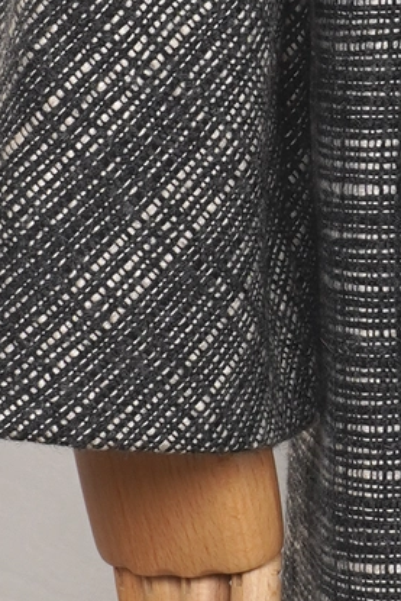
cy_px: 49
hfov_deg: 4.1
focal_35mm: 333
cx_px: 947
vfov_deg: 6.2
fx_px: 5559
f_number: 7.1
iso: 200
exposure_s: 1/10
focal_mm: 32
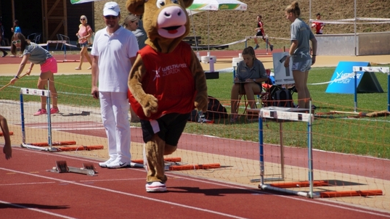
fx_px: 2285
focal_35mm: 221
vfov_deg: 5.5
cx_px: 195
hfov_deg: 9.8
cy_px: 99
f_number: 6.3
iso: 250
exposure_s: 1/2000
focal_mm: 140
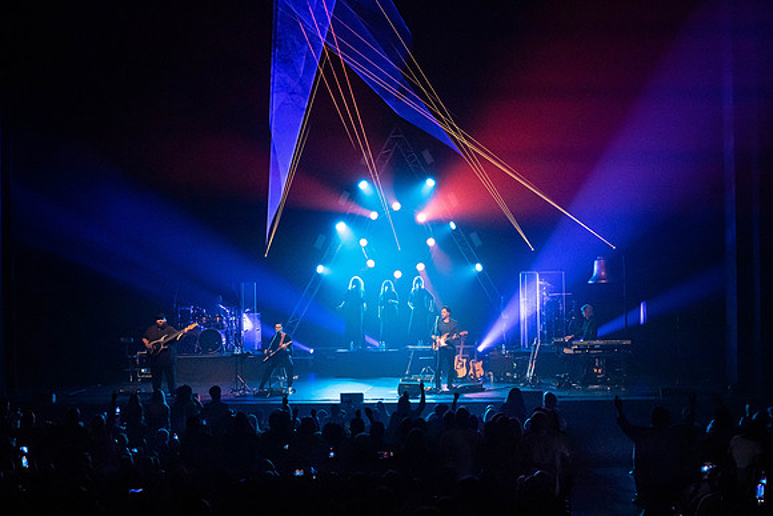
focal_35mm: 70
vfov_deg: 19.5
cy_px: 258
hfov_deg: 28.8
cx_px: 386
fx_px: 1503
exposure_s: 1/250
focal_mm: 70
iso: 8000
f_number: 5.6
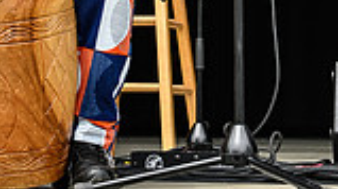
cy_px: -159
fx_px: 2399
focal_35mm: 268
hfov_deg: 8.1
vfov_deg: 4.5
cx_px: 204
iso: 200
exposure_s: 1/100
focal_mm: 70
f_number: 10
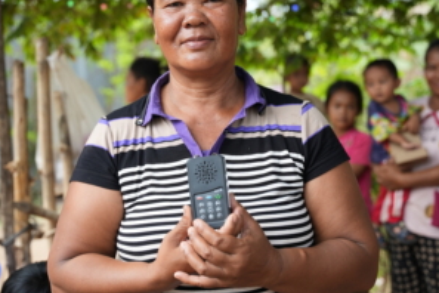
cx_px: 211
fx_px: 722
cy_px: 125
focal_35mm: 59
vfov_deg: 22.9
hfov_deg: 33.8
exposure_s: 1/500
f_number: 2.8
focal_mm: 43.9
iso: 200
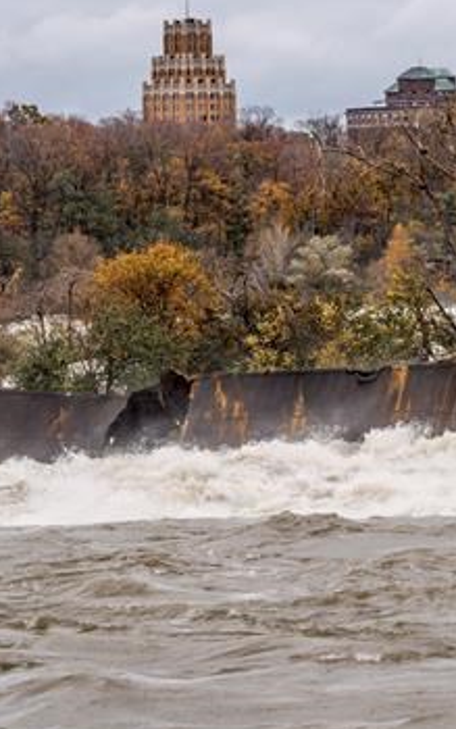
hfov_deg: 4.5
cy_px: 309
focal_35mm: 295
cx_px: 337
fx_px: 5861
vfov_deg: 7.1
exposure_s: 1/125
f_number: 8
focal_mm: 156
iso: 250
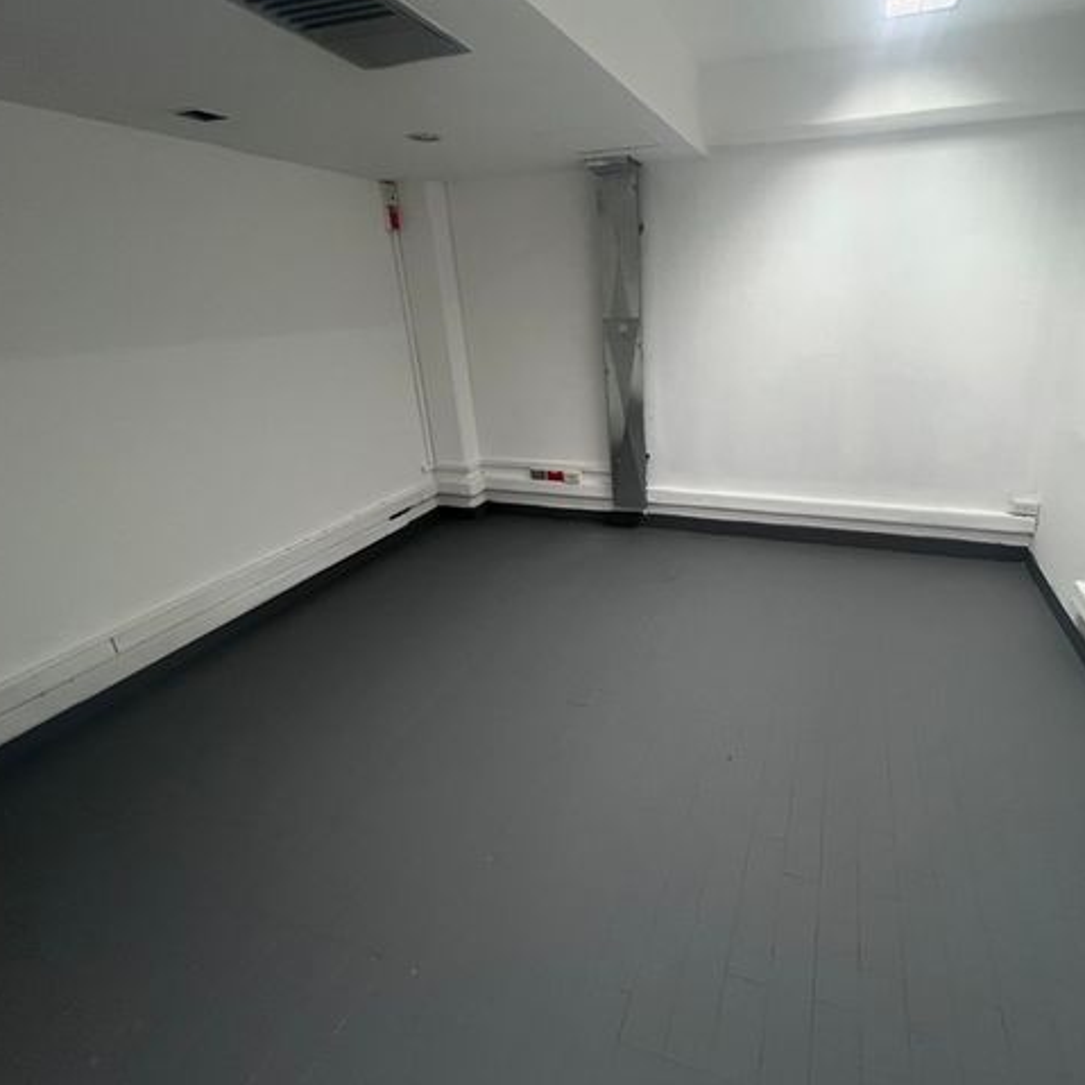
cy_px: 530
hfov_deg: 86.3
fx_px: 567
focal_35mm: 16
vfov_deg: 87.4
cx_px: 651
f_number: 1.8
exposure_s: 1/60
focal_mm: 1.57
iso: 160
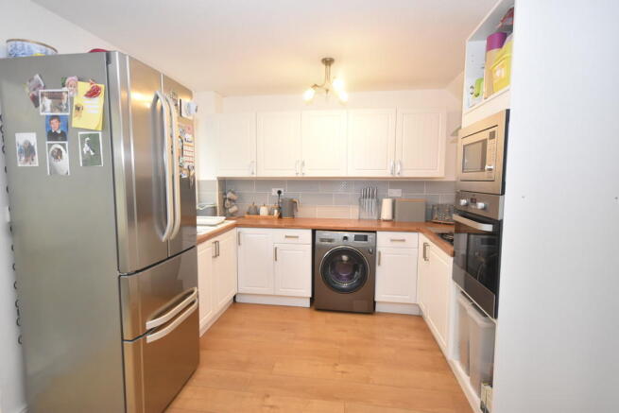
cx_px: 310
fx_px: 310
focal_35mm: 18
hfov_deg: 90.0
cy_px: 206
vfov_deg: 67.4
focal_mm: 12
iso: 1600
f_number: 4.5
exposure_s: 1/80
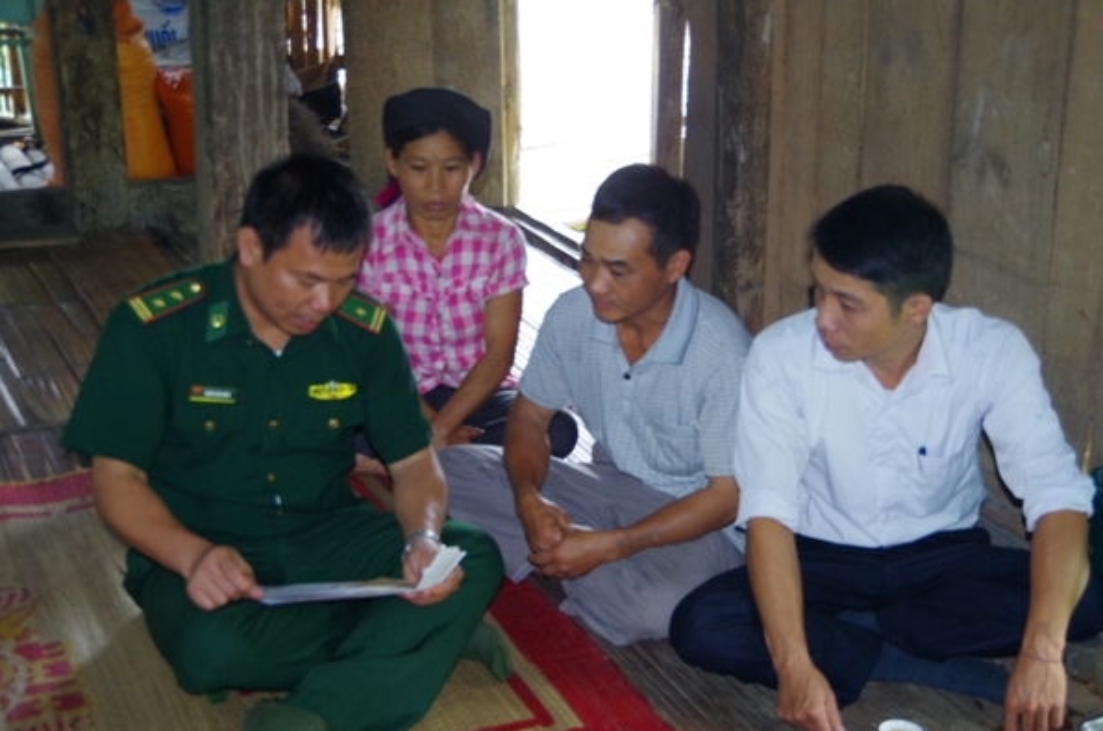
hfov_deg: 34.5
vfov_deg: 23.3
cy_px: 389
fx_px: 1774
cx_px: 587
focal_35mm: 58
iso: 1600
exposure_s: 1/30
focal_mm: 36
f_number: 4.5
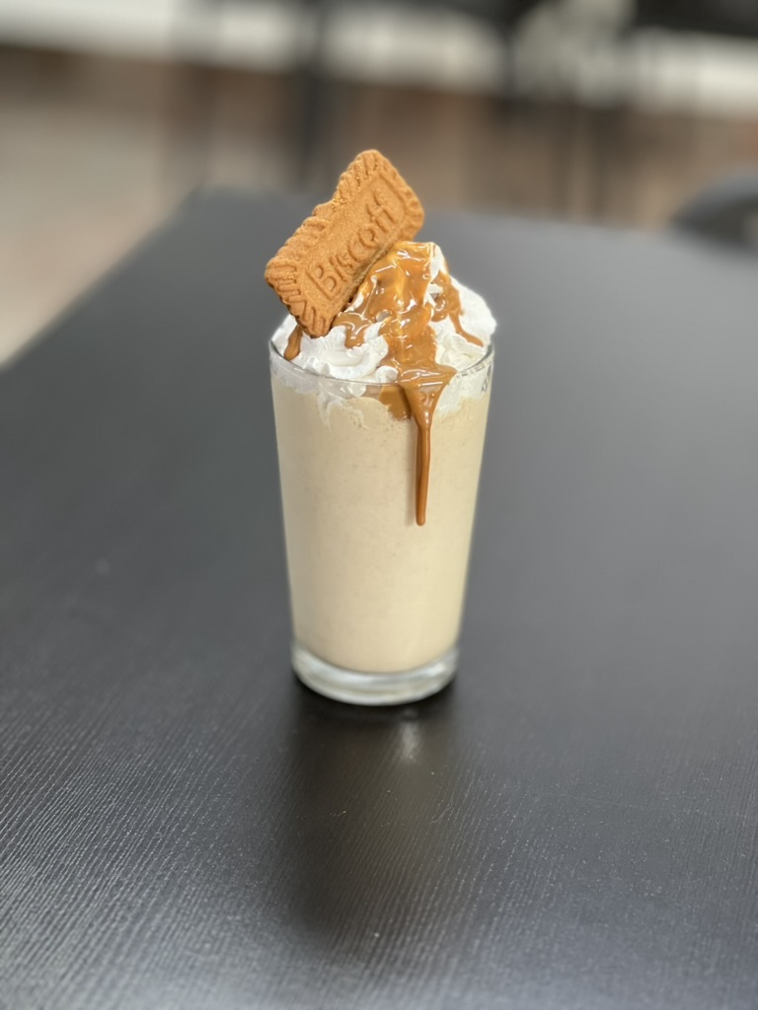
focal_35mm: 77
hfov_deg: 19.1
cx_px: 379
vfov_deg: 25.3
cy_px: 505
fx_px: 2248
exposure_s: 1/33
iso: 200
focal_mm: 9
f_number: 2.8
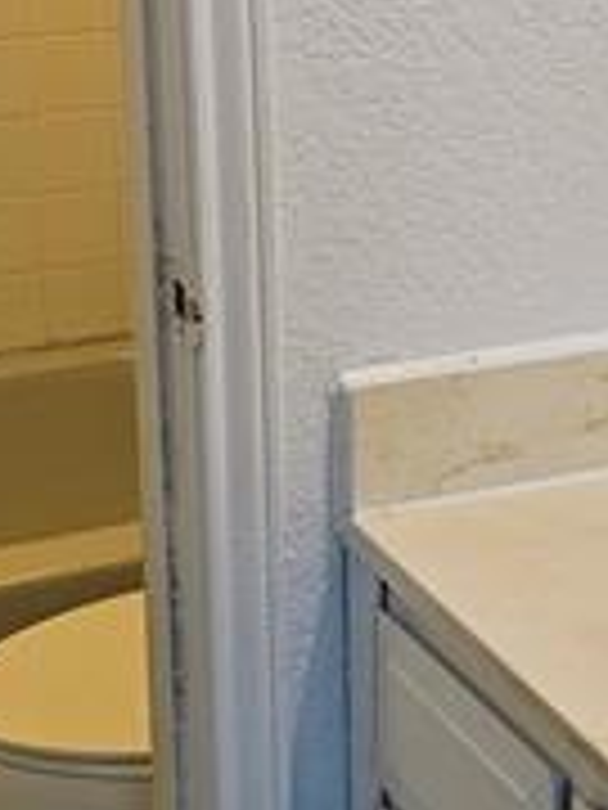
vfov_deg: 19.8
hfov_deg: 14.9
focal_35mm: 98
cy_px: 130
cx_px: 549
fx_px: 2295
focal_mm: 6.3
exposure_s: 1/120
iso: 200
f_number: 1.7
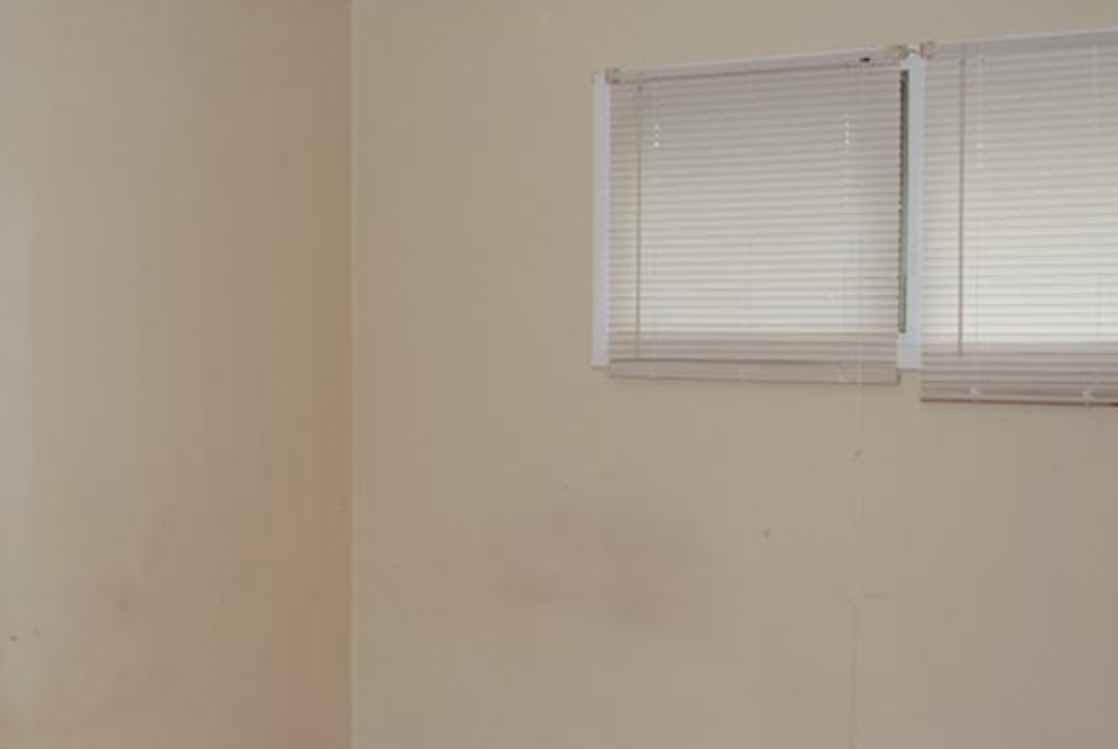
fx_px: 1835
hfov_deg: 33.6
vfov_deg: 23.1
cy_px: 432
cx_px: 365
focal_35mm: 59
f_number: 4
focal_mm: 22
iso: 200
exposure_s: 1/60
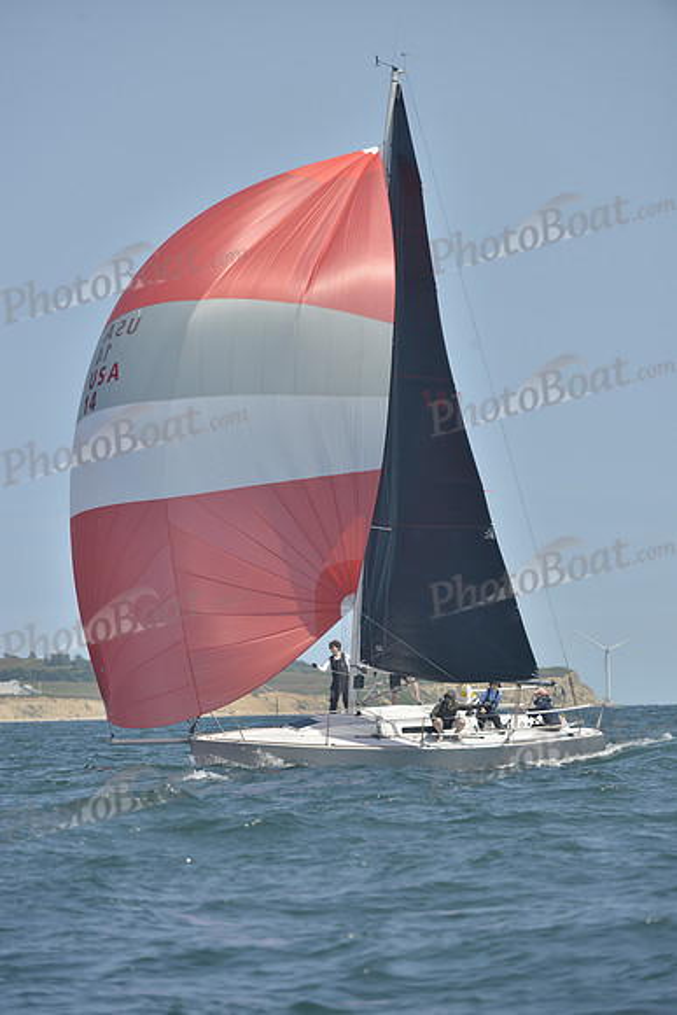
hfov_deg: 4.0
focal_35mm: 340
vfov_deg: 6.1
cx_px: 338
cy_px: 508
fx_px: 9584
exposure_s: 1/1000
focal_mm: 340
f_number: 7.1
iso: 280
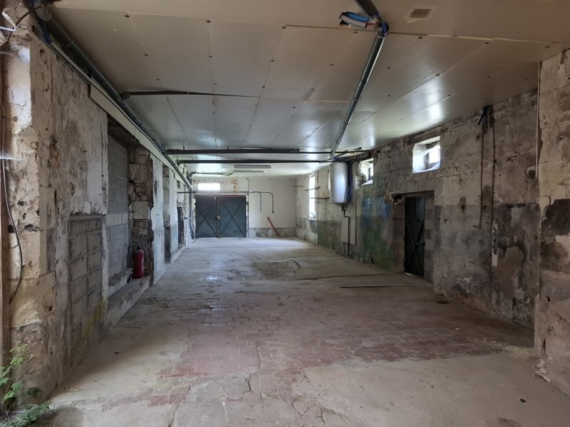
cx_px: 285
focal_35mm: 23
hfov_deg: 73.9
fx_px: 379
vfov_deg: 58.9
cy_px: 214
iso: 400
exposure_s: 1/24
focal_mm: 5.54
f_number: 1.8
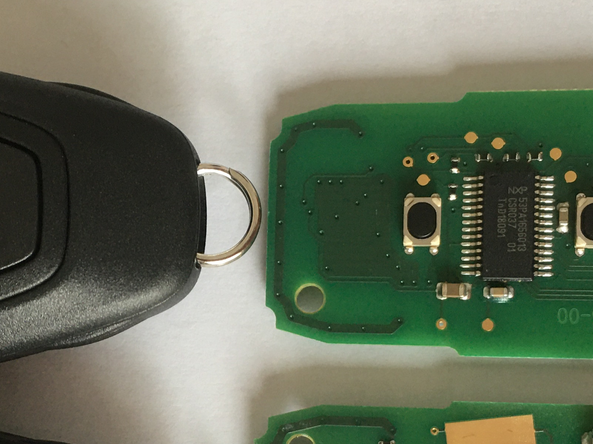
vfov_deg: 20.0
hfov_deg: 26.4
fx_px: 1250
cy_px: 345
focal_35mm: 73
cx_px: 160
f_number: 2.2
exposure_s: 1/17
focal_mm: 4.15
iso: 50
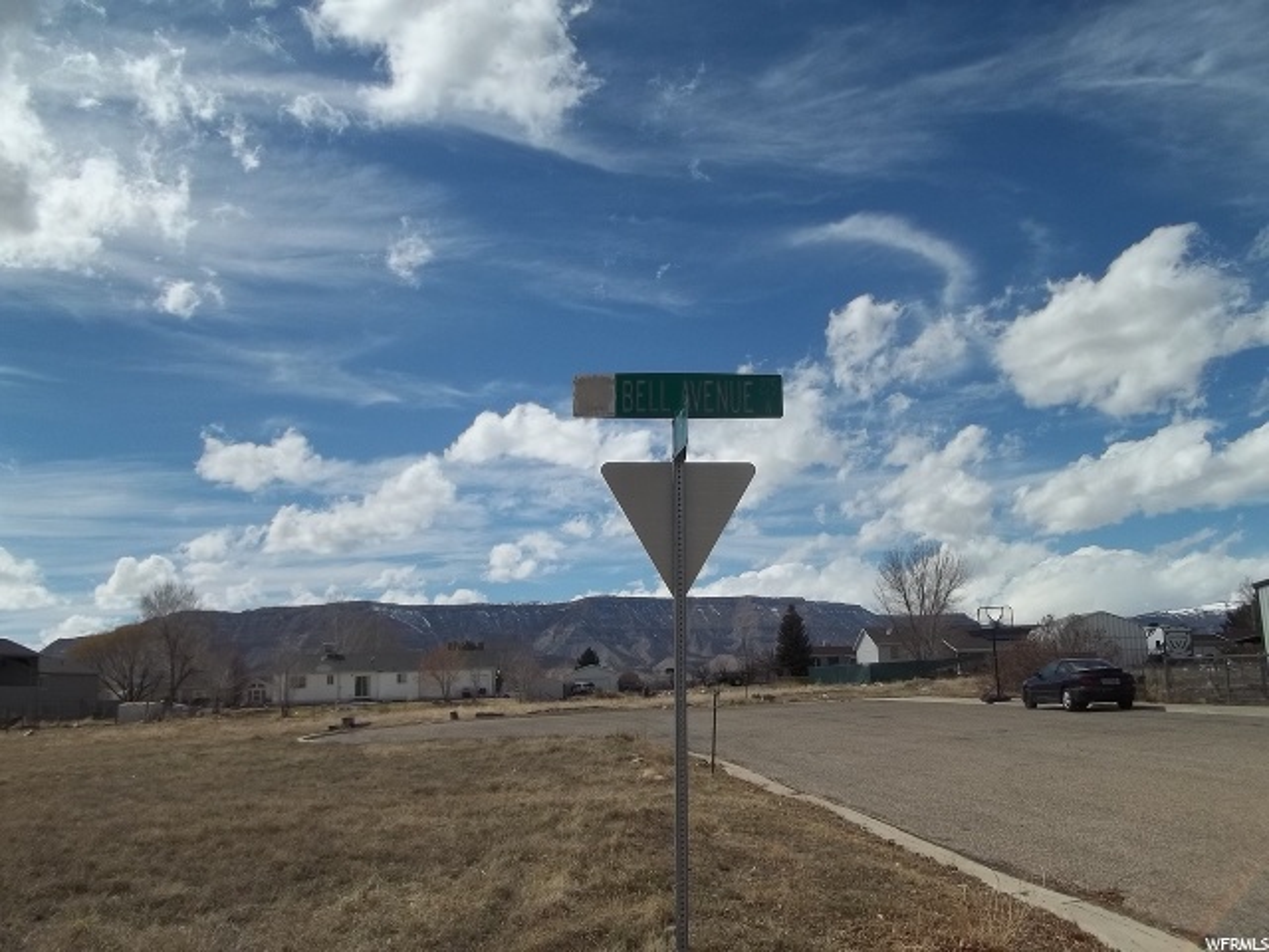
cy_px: 476
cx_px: 634
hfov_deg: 56.8
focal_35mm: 32
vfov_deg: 44.2
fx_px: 1173
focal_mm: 5.7
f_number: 8.8
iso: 64
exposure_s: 1/400
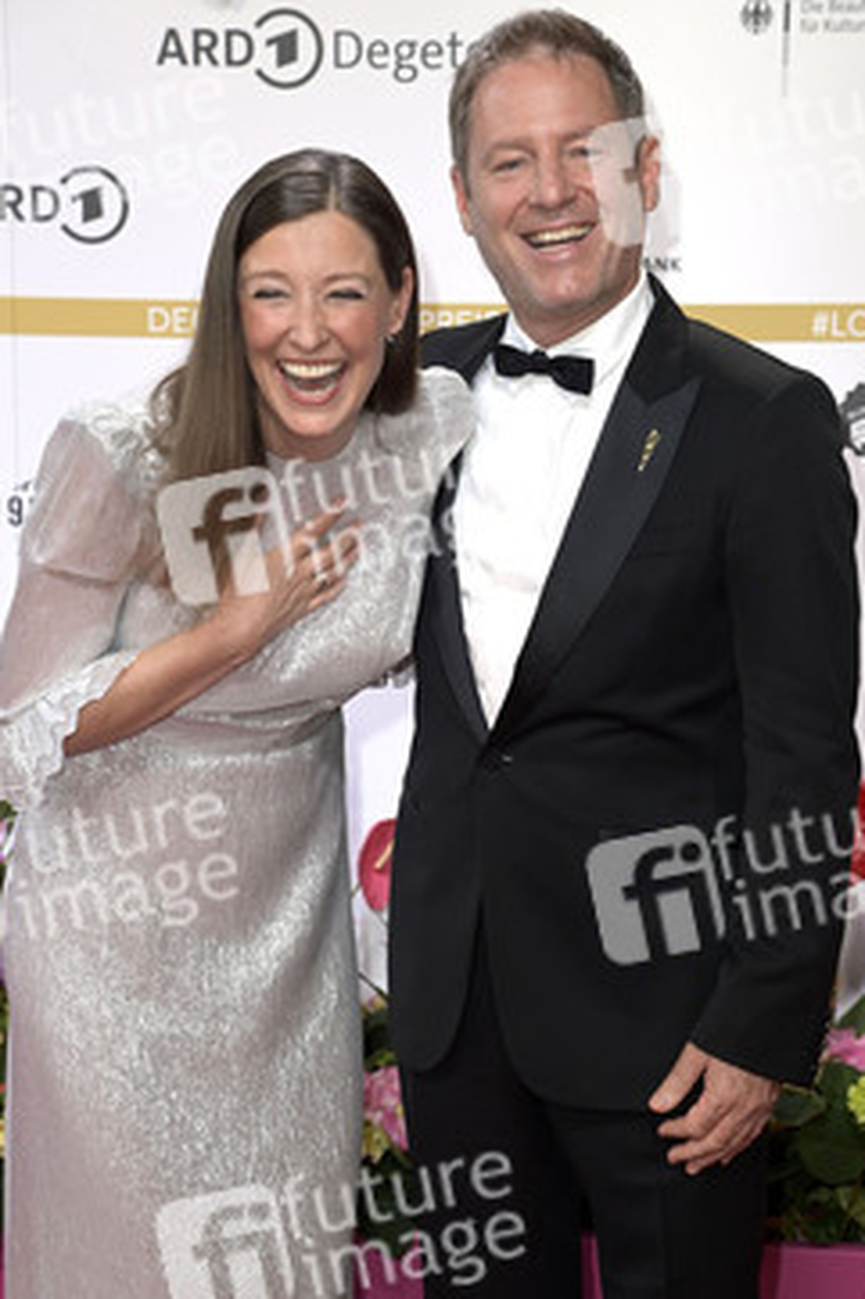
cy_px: 700
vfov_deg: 21.7
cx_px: 445
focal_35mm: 94
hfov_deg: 14.5
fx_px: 3391
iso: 640
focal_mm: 85
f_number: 5.6
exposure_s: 1/250
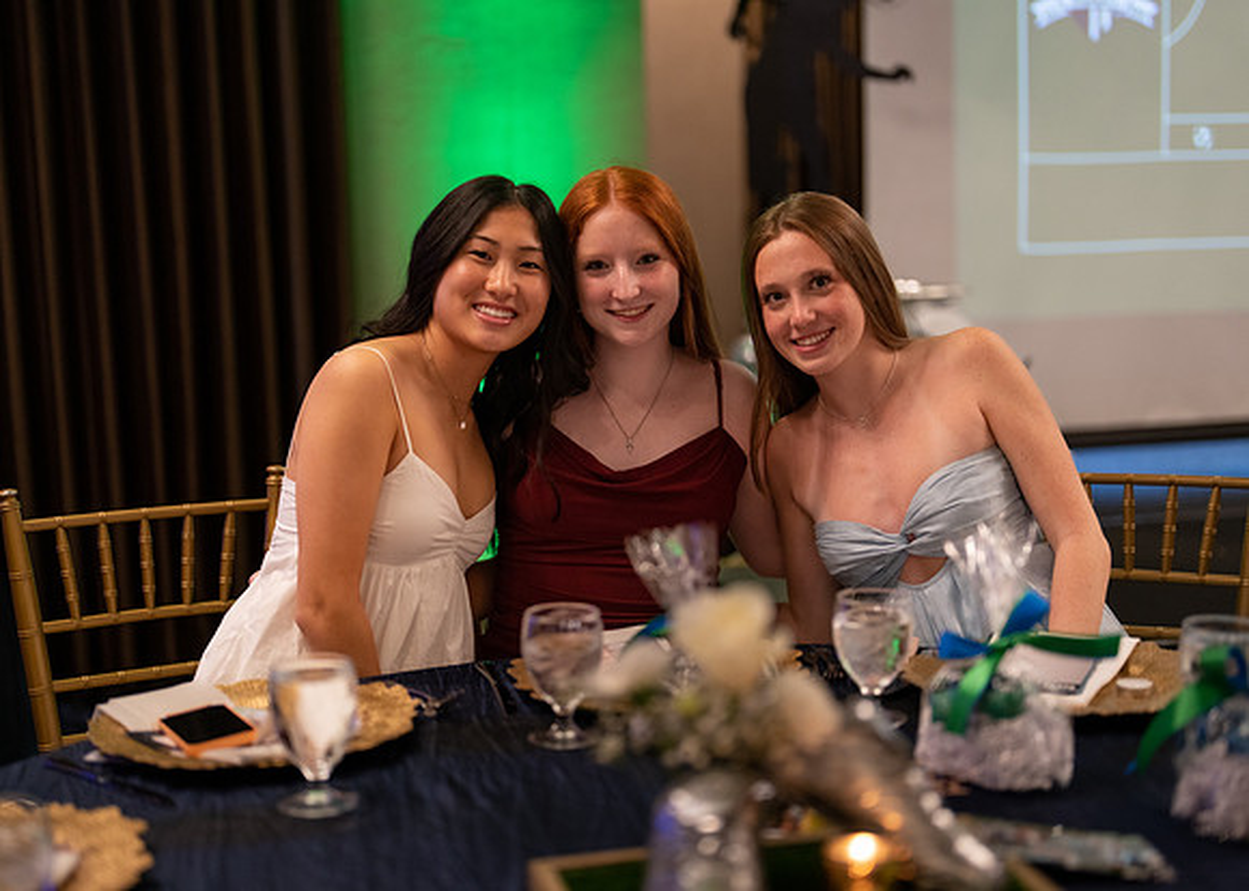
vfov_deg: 26.4
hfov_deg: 36.4
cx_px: 624
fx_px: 1899
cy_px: 446
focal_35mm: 54
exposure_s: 1/400
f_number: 1.2
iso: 1000
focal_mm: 50
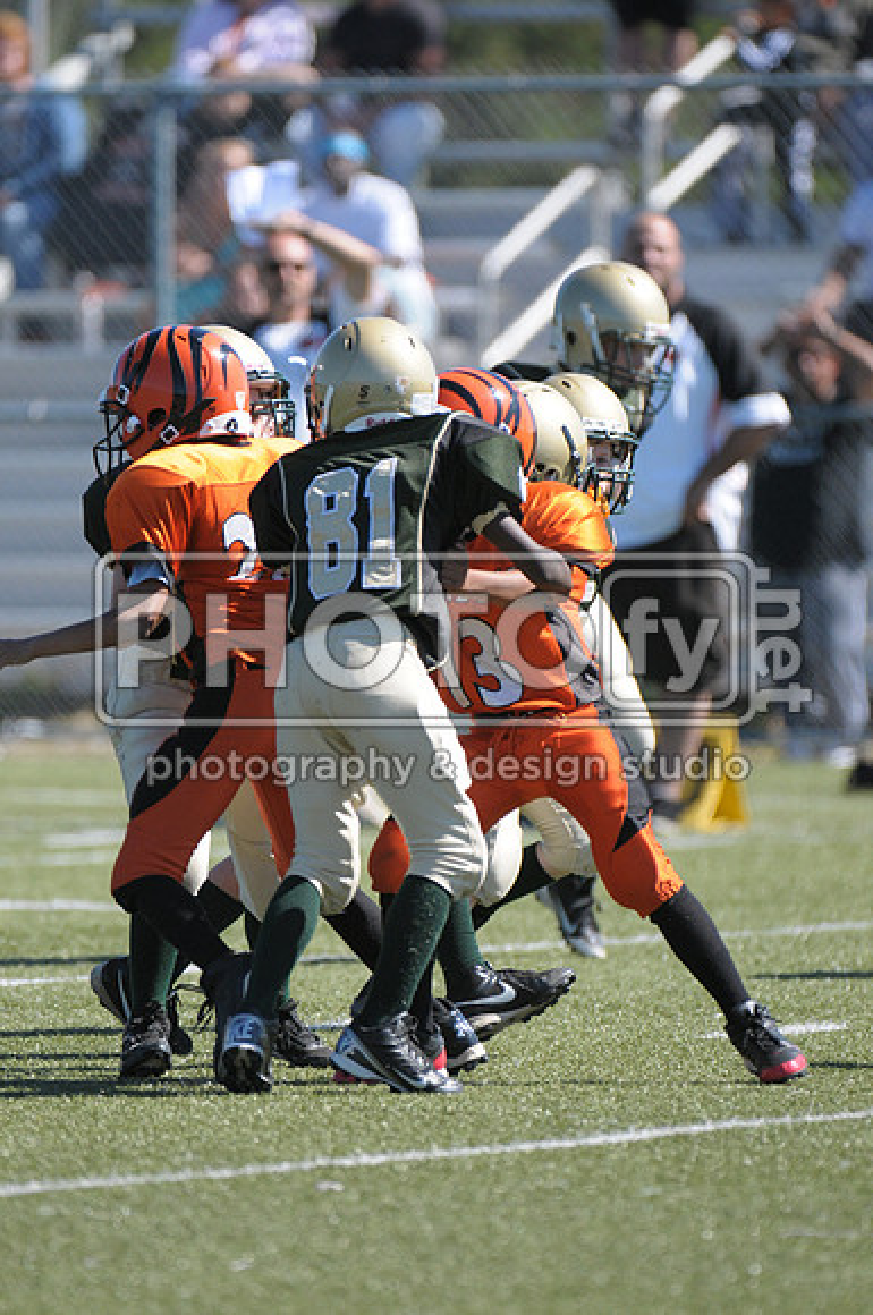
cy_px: 658
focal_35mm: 510
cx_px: 436
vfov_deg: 4.0
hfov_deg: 2.7
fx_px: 18605
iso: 640
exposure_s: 1/3200
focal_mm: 340
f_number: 4
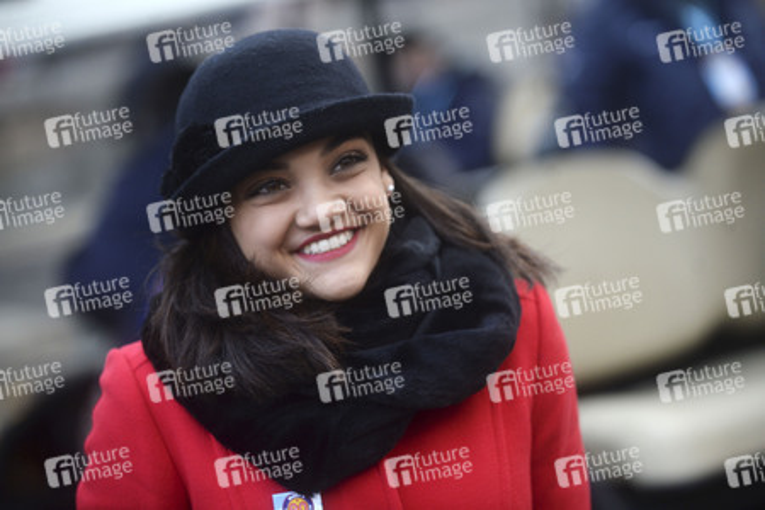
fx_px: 2465
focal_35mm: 116
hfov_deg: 17.6
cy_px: 255
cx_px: 382
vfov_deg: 11.8
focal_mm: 116
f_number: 2.8
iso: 500
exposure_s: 1/500
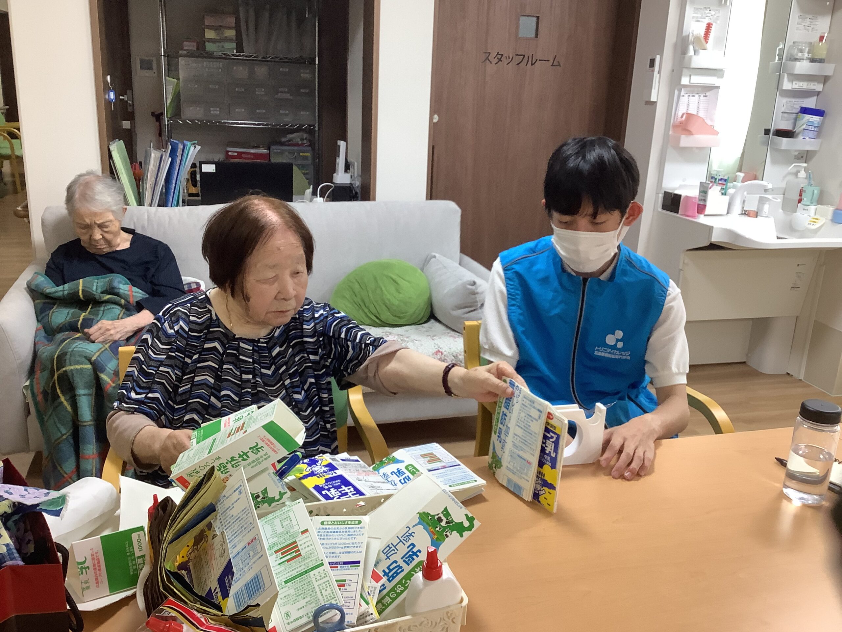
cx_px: 421
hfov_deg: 58.4
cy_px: 316
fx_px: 754
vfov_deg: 45.4
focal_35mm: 31
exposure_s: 1/50
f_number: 2.4
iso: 100
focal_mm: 3.3
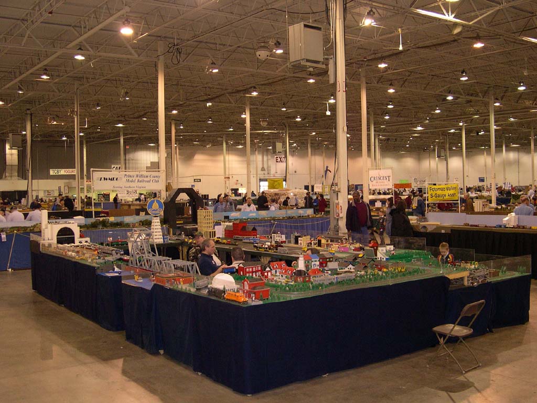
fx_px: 589
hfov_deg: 49.0
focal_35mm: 38
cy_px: 202
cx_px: 268
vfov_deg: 37.7
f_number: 2.8
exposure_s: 1/60
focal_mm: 8
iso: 396
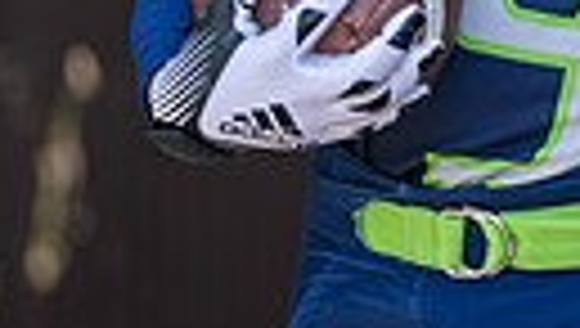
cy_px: -65
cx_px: 850
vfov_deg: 2.0
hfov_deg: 3.5
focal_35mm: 615
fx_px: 9472
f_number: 2.8
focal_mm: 131
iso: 100
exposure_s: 1/320
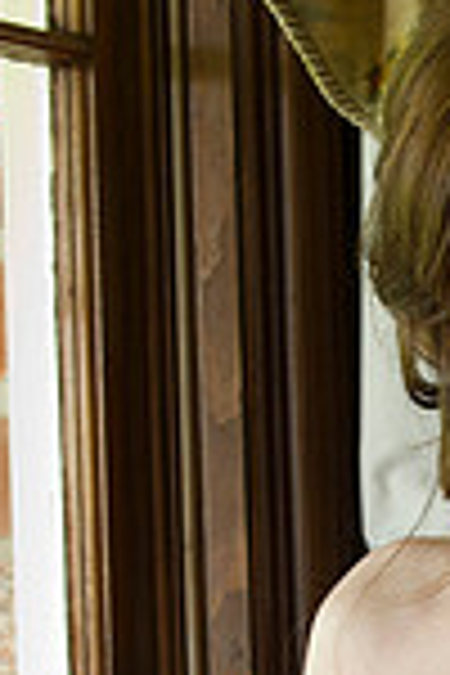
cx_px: 502
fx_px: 3937
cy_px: 711
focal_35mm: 210
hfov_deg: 6.5
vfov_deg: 9.7
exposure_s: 1/80
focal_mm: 70
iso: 1250
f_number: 3.5
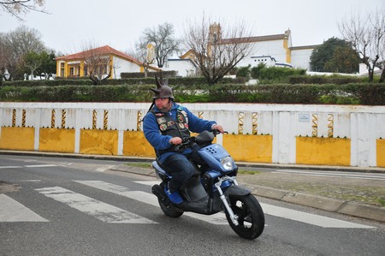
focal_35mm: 39
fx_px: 417
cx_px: 192
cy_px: 128
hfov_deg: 49.6
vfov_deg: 34.1
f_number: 5
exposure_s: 1/500
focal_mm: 26
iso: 500
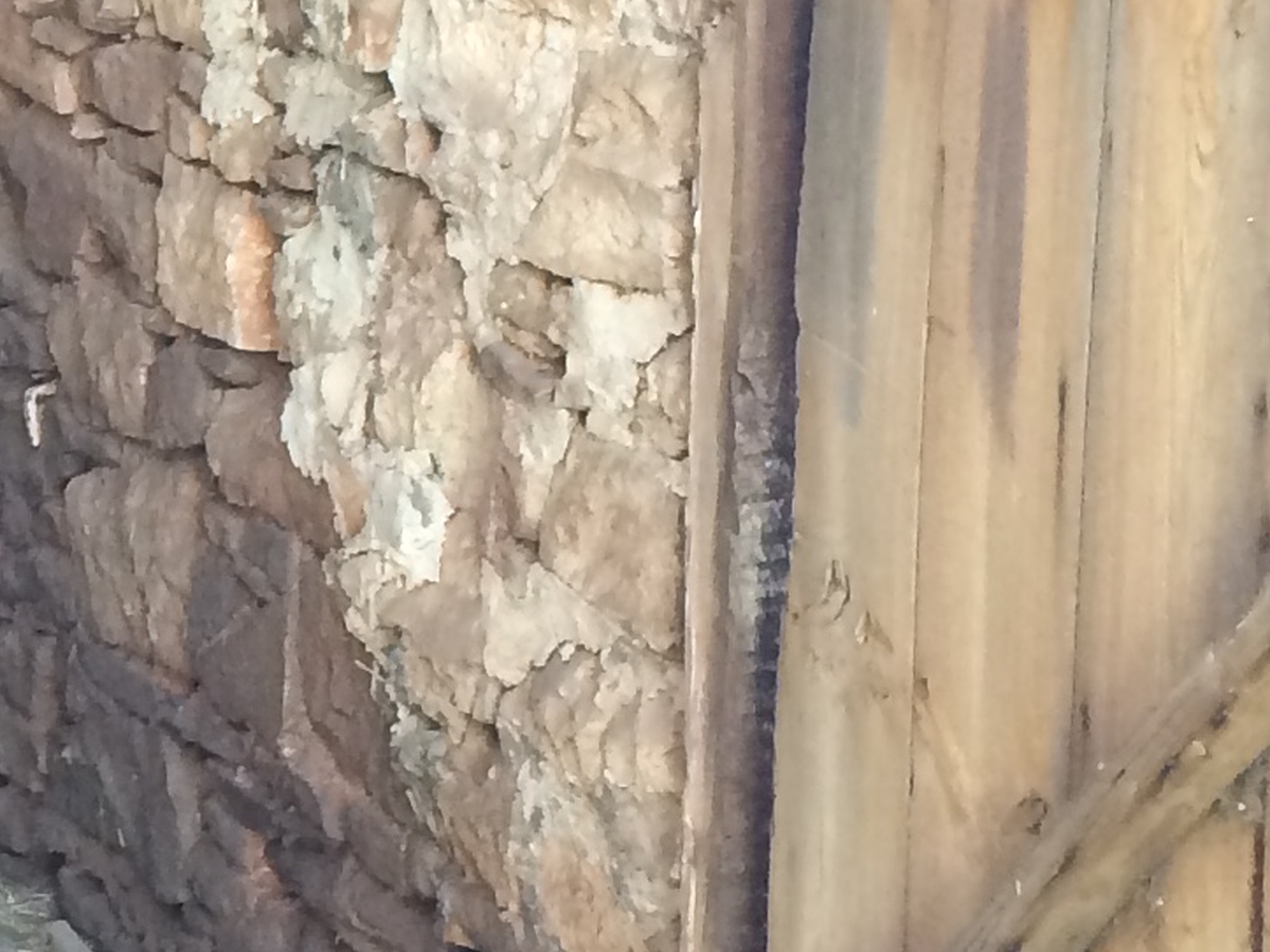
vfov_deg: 11.3
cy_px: 209
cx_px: -820
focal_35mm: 131
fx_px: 4805
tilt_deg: -4.9
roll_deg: +1.8
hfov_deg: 13.8
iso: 50
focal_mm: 4.15
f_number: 2.2
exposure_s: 1/30
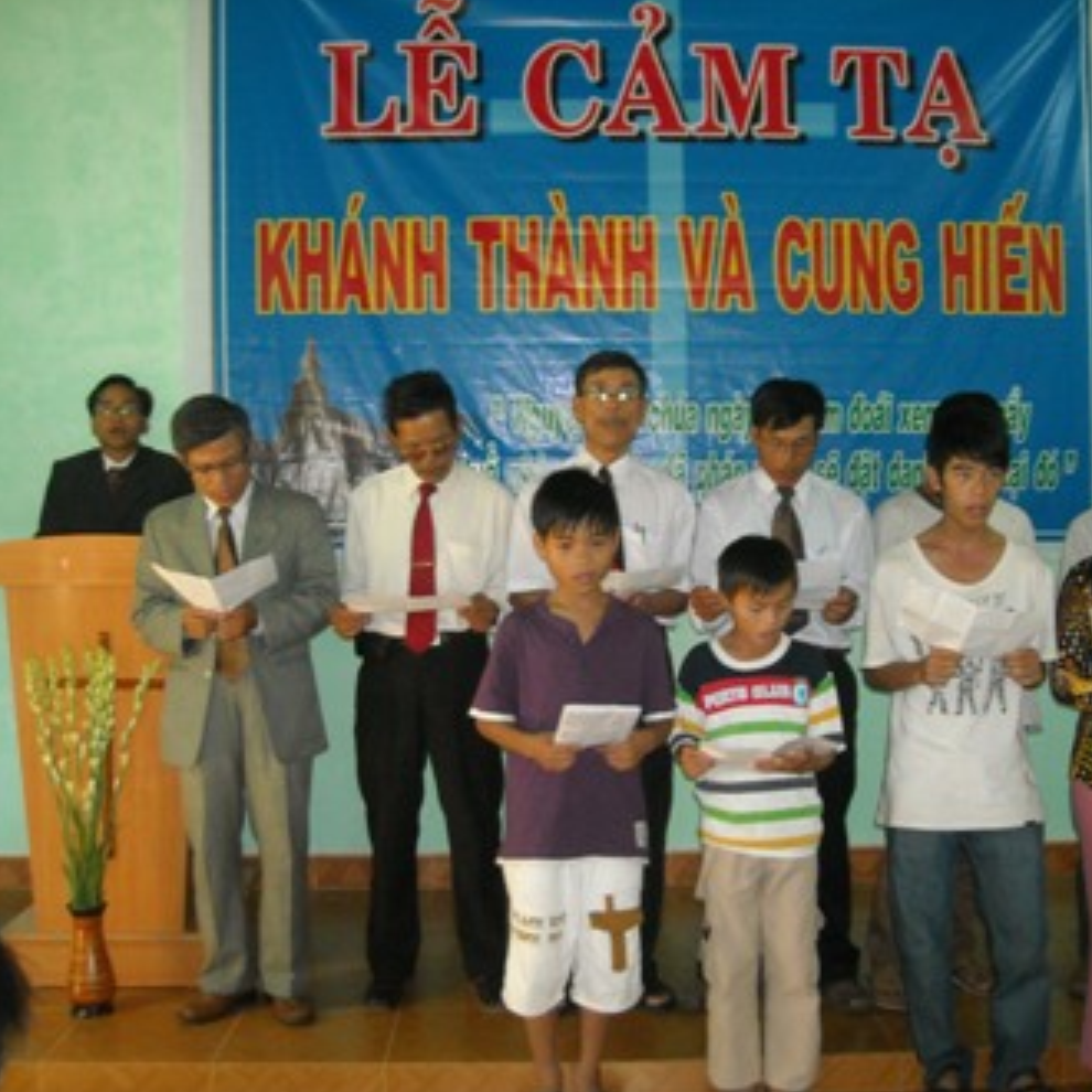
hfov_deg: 40.0
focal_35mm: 42
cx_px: 612
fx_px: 1499
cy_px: 546
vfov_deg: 40.0
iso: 400
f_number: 2.8
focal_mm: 5.7
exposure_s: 1/60
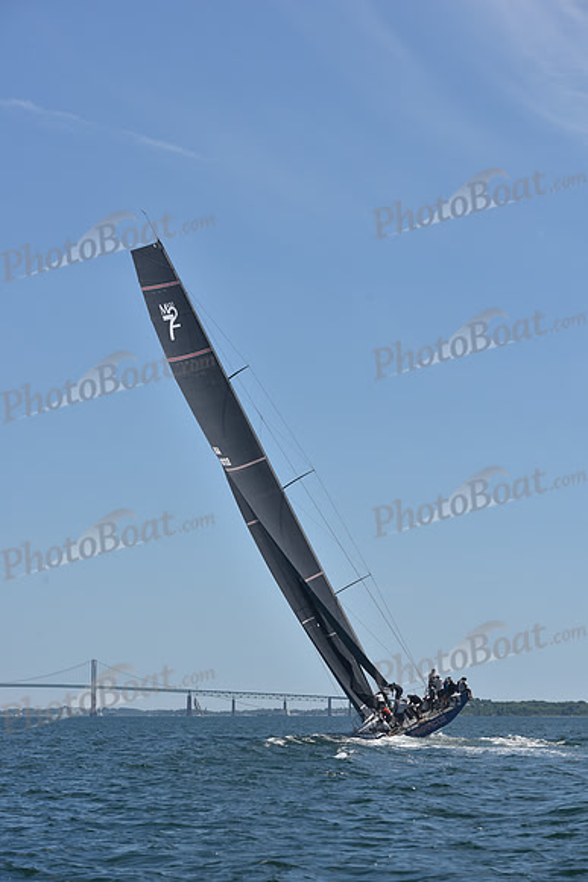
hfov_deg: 14.0
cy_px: 441
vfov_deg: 20.8
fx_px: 2399
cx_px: 294
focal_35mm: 98
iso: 320
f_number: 8
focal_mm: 98
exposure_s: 1/800
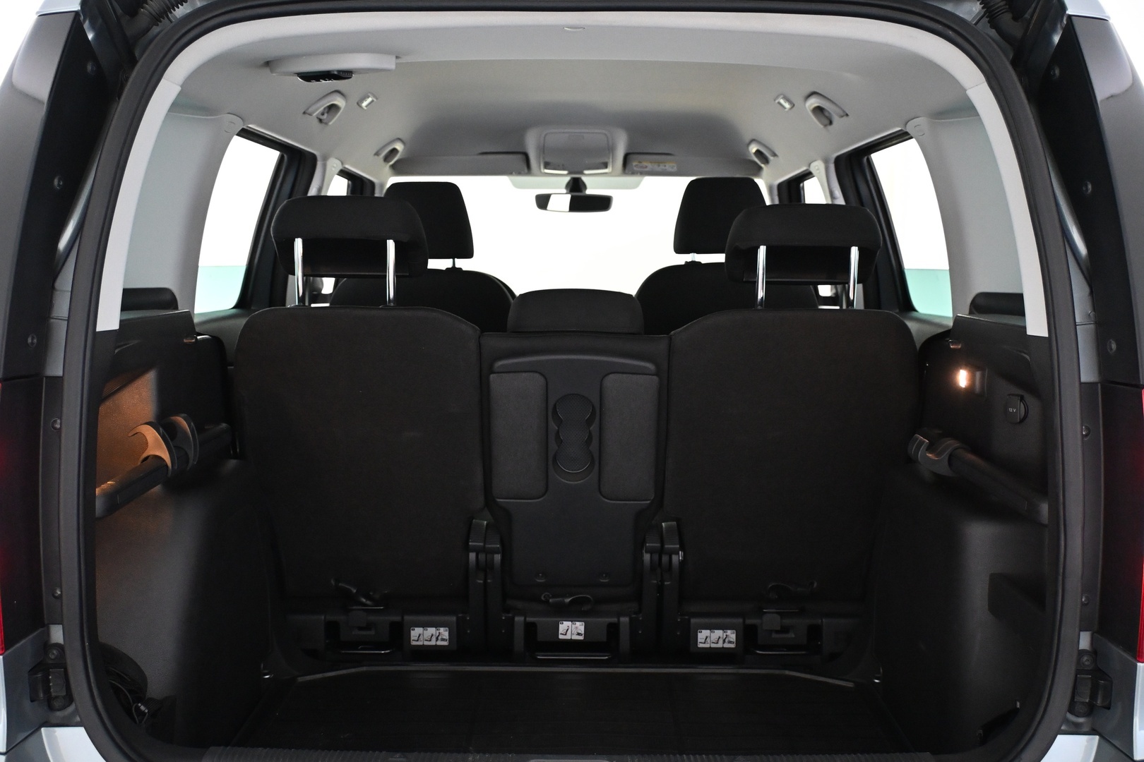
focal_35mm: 37
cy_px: 381
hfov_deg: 52.2
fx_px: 1168
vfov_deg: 36.2
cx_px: 572
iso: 3200
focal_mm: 24.5
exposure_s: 1/60
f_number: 4.2
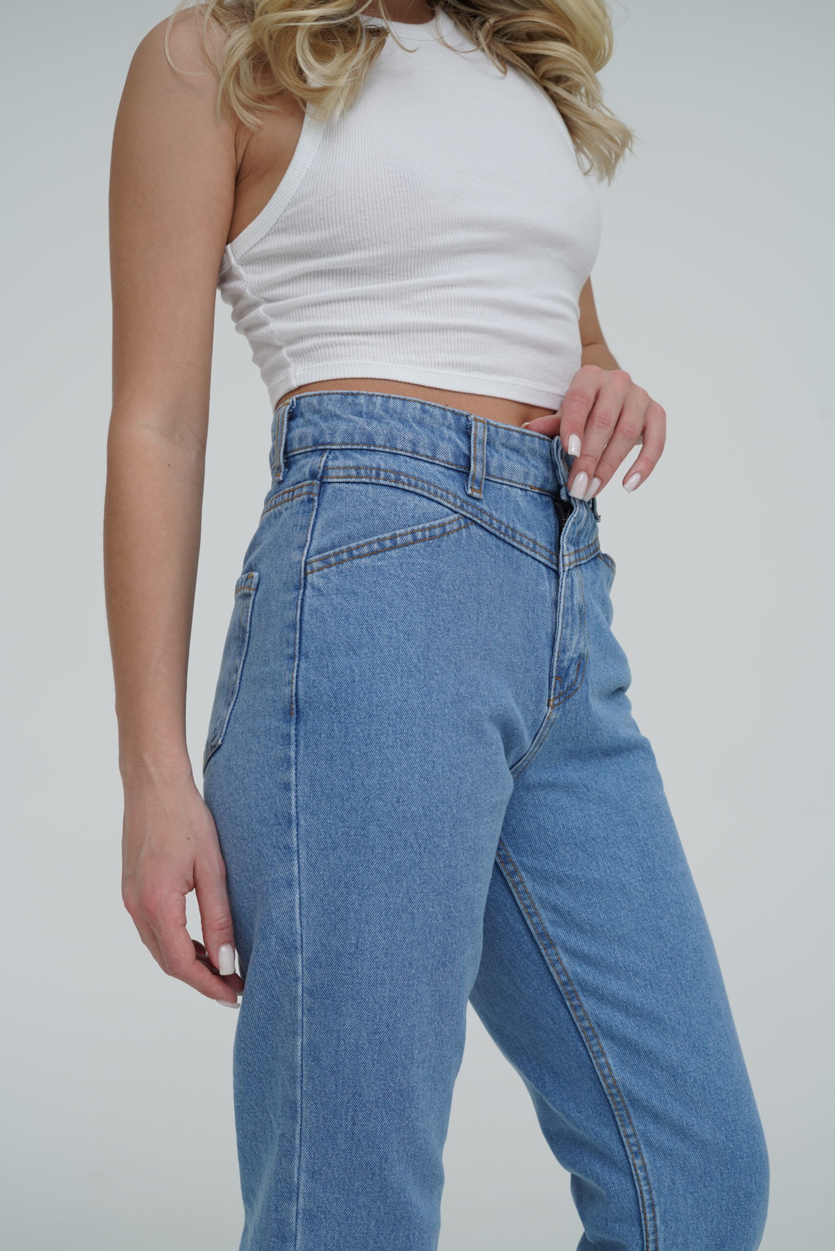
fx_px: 1739
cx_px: 418
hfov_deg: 27.0
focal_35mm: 50
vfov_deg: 39.6
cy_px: 626
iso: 320
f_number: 6.3
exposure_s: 1/160
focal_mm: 50
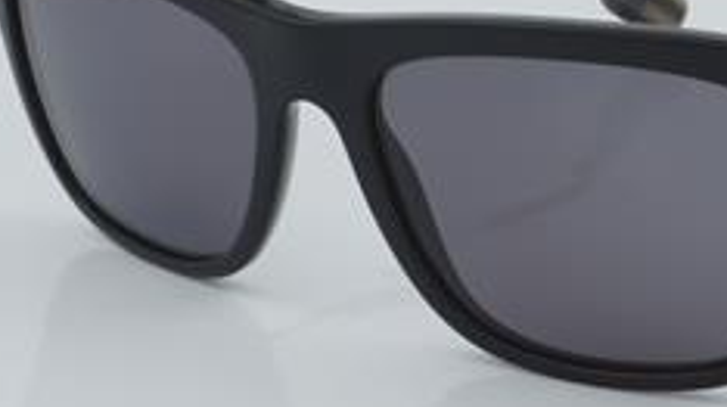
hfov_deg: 14.5
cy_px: 118
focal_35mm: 148
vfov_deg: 8.2
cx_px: 572
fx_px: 2848
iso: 100
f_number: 32
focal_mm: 55
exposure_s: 1/4
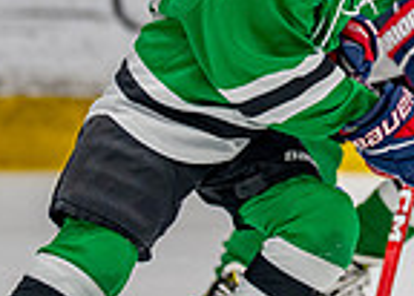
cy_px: -16
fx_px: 12422
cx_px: 366
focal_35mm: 1056
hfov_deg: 1.9
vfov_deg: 1.4
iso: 1000
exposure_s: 1/1250
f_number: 2.8
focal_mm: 200
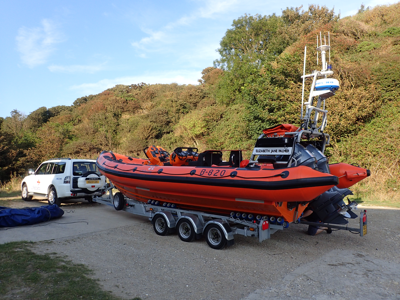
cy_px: 150
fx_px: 289
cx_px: 200
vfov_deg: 54.9
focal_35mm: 25
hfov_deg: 69.4
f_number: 2.8
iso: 100
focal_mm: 4.5
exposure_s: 1/640
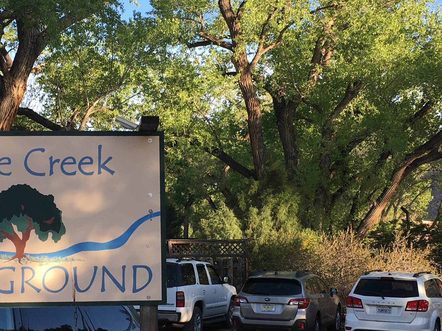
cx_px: 137
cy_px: 208
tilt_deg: +4.1
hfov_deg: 27.9
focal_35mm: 69
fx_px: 881
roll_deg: +0.6
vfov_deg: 21.3
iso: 25
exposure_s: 1/299
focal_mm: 4.15
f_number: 2.2
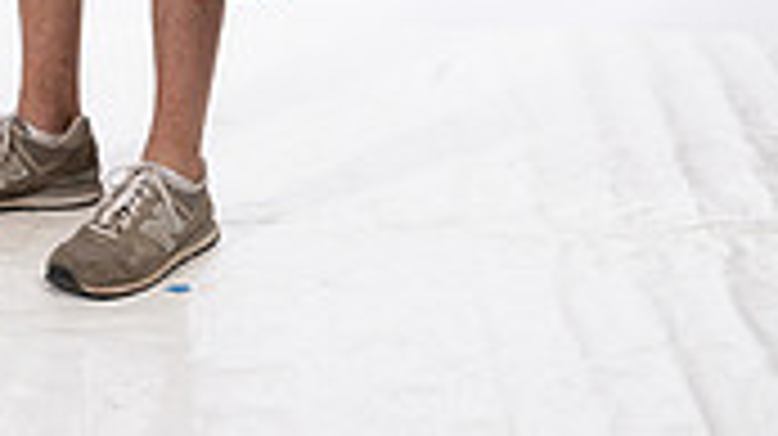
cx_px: 139
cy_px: -481
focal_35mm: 136
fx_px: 2803
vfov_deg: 8.4
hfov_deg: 15.7
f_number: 7.1
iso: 640
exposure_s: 1/250
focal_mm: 50
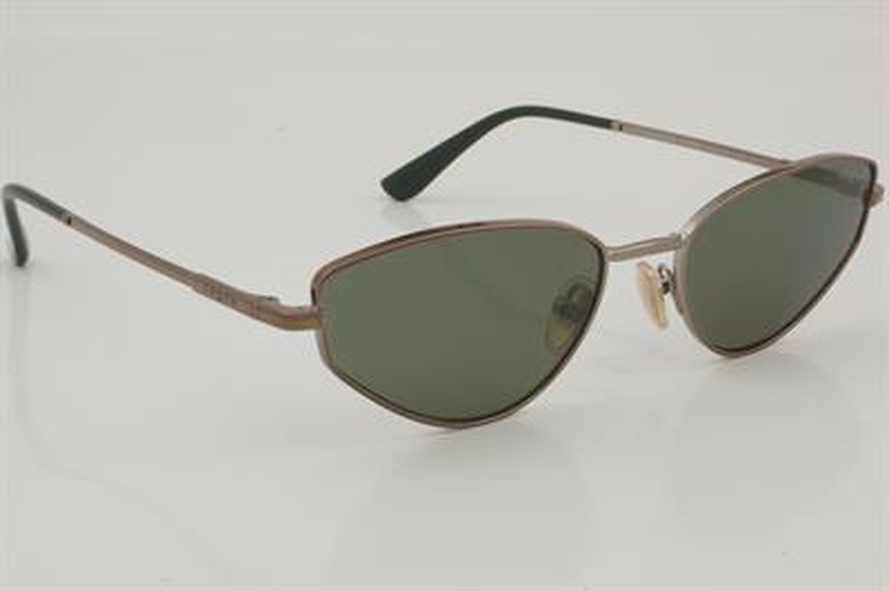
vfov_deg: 16.5
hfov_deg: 24.6
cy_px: 296
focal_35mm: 82
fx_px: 2036
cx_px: 444
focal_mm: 55
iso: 100
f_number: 32
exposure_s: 1/3
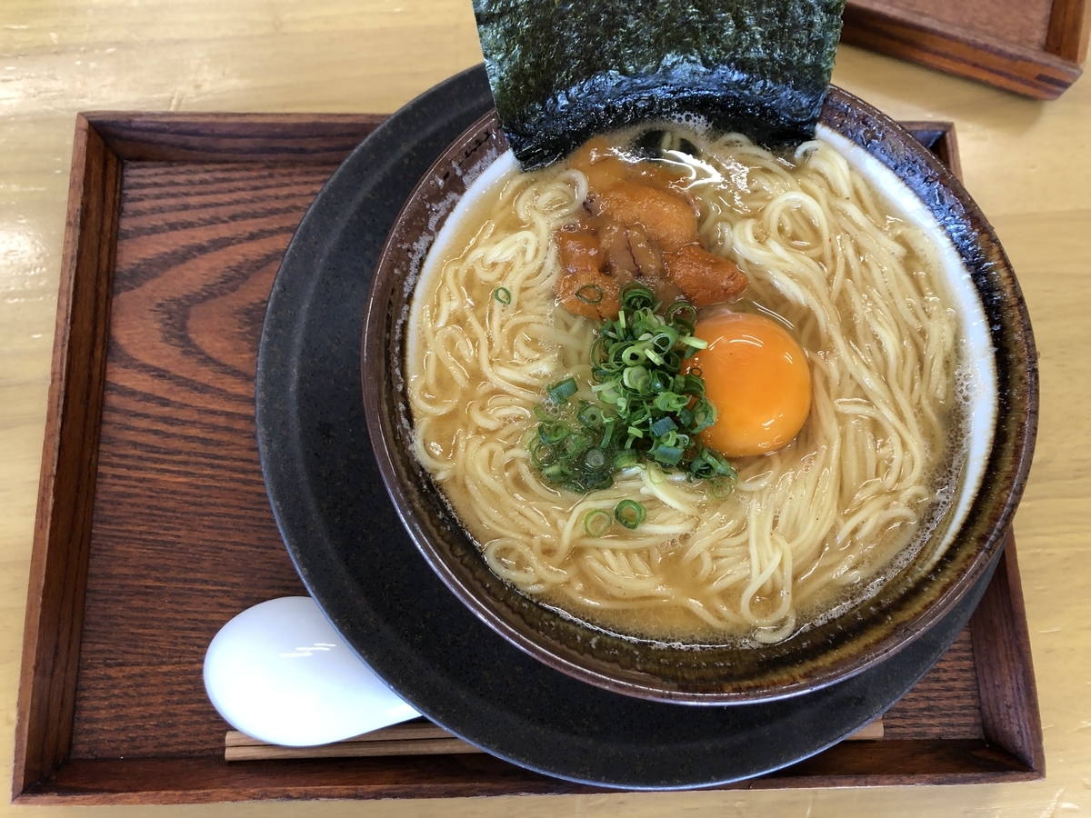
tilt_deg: -76.3
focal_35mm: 28
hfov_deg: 63.4
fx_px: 882
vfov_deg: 49.7
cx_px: 546
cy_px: 409
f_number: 1.8
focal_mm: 3.99
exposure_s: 1/30
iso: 32
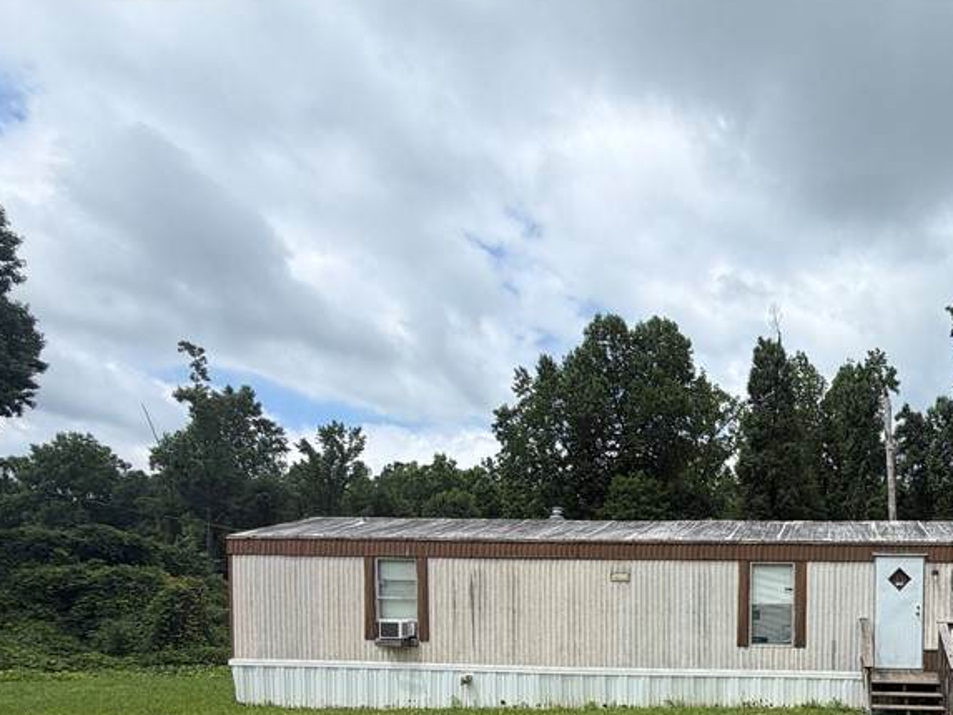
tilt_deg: -2.5
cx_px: 790
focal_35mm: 25
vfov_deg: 49.6
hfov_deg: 62.3
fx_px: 688
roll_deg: -1.2
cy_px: 627
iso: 20
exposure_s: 1/970
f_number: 2.2
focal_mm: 2.22
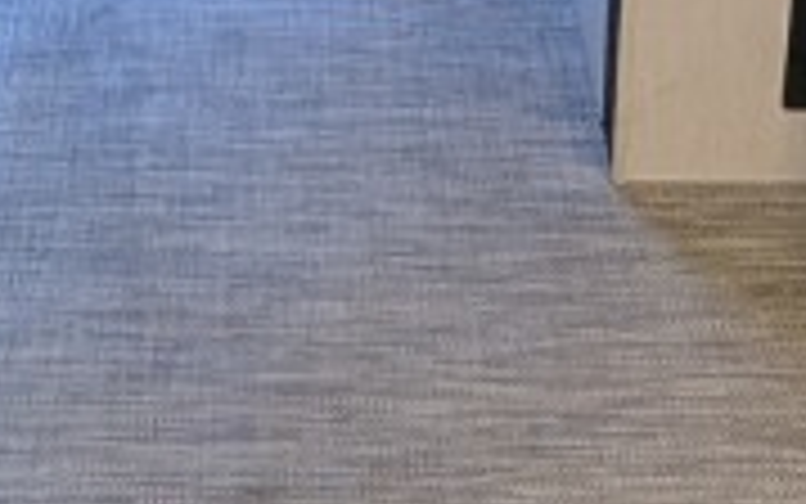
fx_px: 2900
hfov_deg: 15.8
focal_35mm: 132
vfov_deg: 9.6
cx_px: 218
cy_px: -266
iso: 197
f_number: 2.2
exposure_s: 1/159
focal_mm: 2.35
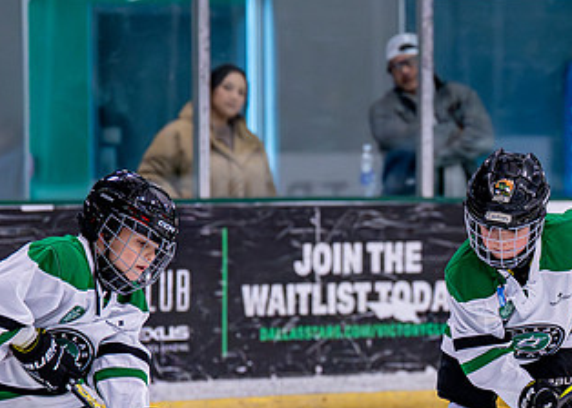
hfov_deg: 6.9
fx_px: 4742
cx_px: 529
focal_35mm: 292
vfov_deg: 4.9
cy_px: 359
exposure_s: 1/1250
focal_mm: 99
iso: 2500
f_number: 2.8
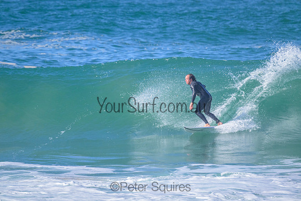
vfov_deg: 1.7
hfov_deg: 2.6
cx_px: 150
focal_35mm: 800
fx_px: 6690
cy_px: 100
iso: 2200
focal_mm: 800
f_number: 11
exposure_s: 1/2000
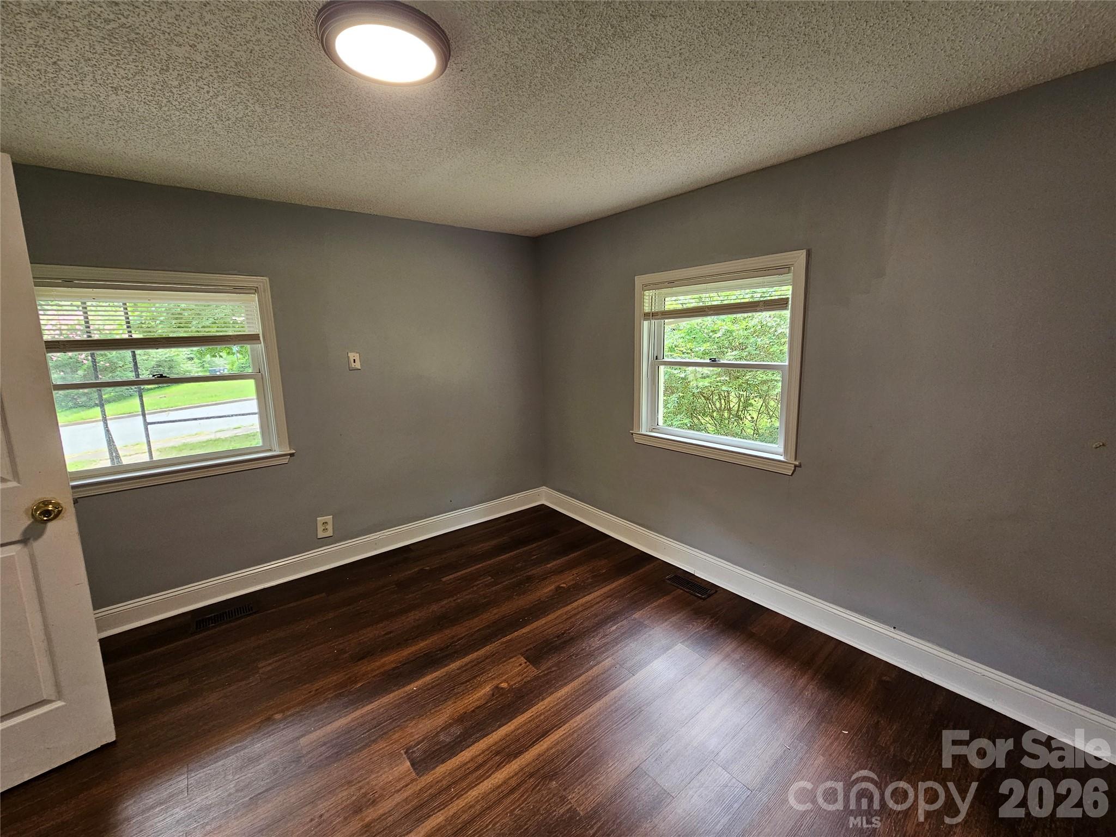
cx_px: 558
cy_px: 418
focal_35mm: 13
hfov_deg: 106.2
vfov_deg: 89.9
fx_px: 419
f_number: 2.2
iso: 160
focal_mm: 2.2
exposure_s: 1/60
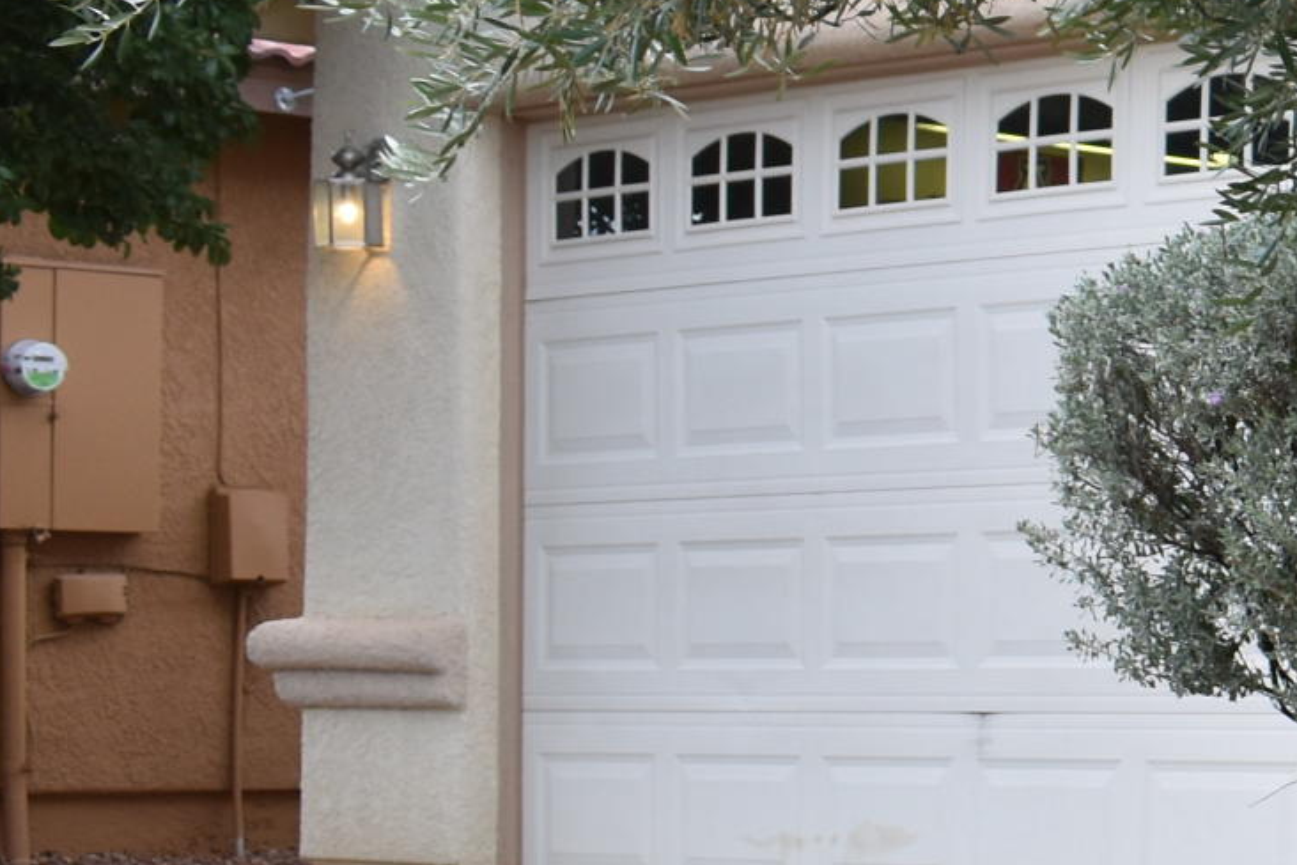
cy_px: 612
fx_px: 4431
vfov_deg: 11.1
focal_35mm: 123
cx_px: 2243
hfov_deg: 14.8
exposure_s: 1/250
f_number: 5.6
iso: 320
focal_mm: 20
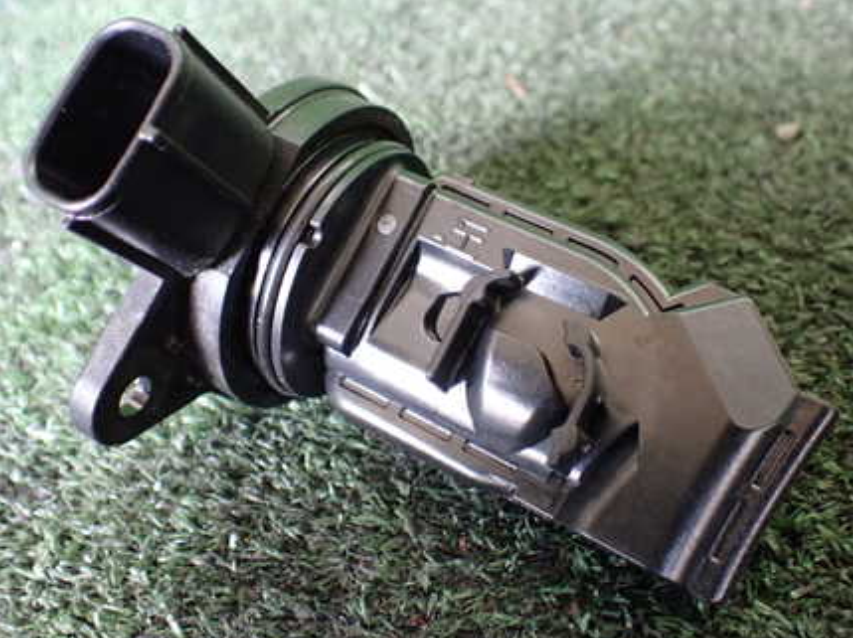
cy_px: 266
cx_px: 433
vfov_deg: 34.2
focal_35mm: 42
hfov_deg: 44.8
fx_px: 1034
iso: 800
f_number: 2.3
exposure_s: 1/60
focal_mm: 5.4
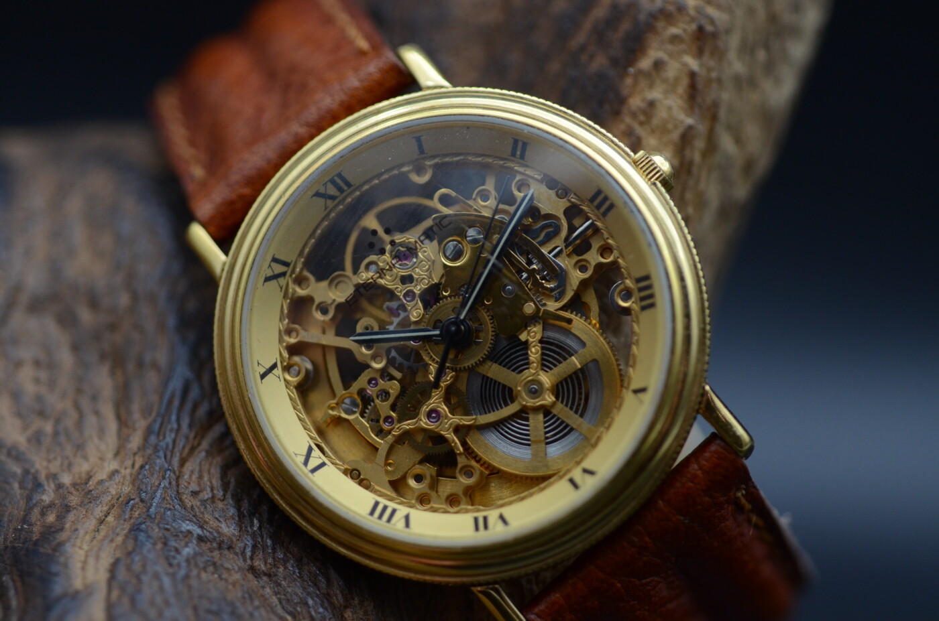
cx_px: 470
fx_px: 2342
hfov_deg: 22.7
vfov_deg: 15.1
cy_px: 310
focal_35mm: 90
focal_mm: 60
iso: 800
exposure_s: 1/640
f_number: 4
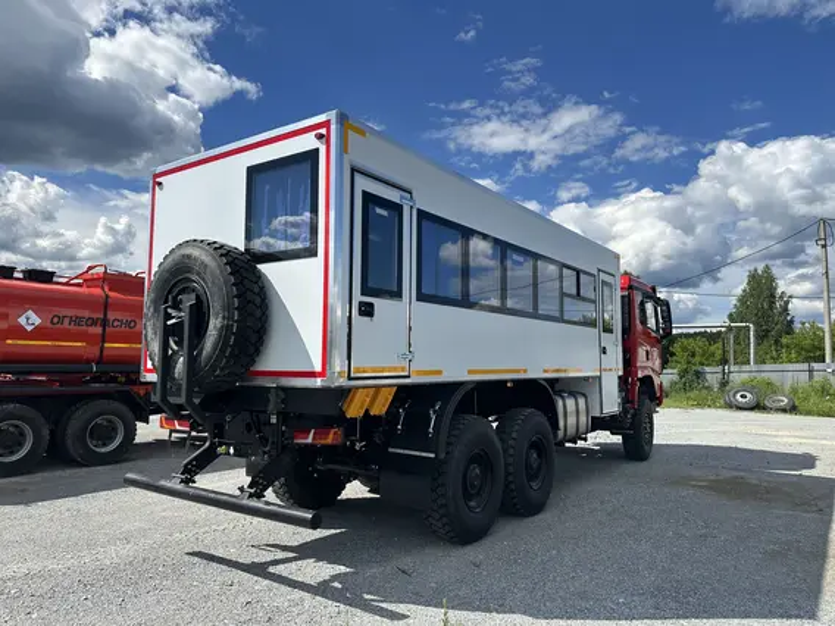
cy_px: 313
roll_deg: -1.6
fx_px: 579
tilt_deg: +6.3
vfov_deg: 56.8
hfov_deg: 71.6
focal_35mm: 24
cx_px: 418
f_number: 1.78
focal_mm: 6.86
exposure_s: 1/5525
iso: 80
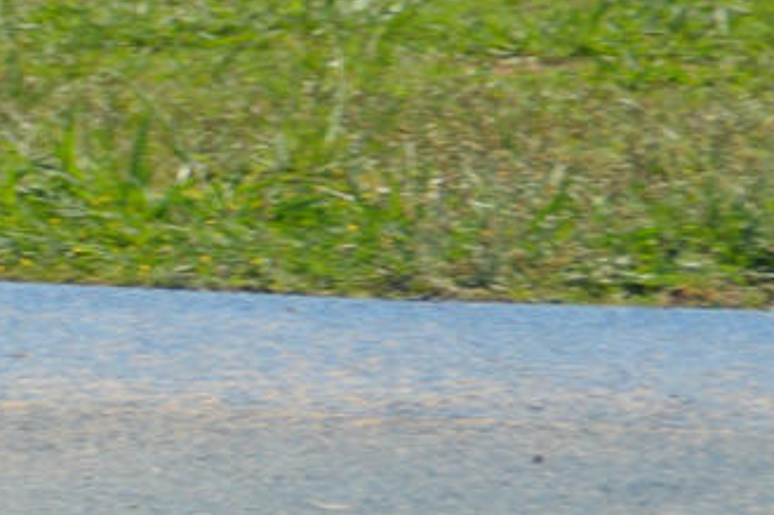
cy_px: -559
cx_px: -1294
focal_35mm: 748
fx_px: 16073
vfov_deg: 1.8
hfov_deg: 2.7
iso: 200
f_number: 7.1
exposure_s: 1/800
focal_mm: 80
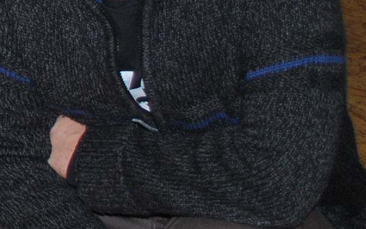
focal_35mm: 174
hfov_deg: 10.6
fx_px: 1735
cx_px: -457
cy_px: -151
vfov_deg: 7.4
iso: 200
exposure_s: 1/60
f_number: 3.5
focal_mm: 18
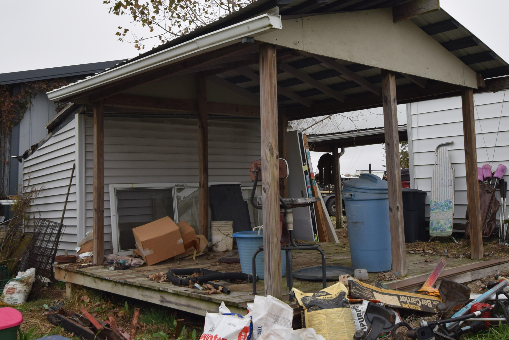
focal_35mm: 38
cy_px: 129
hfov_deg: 50.7
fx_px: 538
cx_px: 248
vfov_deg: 34.9
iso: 400
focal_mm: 20
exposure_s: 1/200
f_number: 7.1
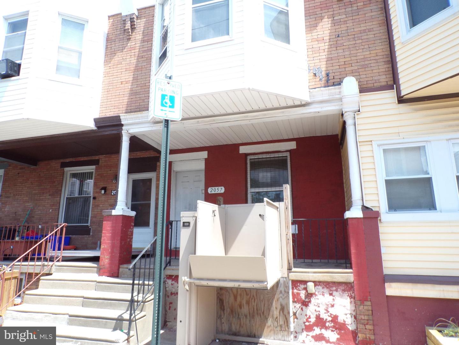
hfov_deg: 71.6
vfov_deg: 56.8
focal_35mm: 24
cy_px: 172
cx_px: 230
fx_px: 318
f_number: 5.8
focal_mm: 4.3
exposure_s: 1/105
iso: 80
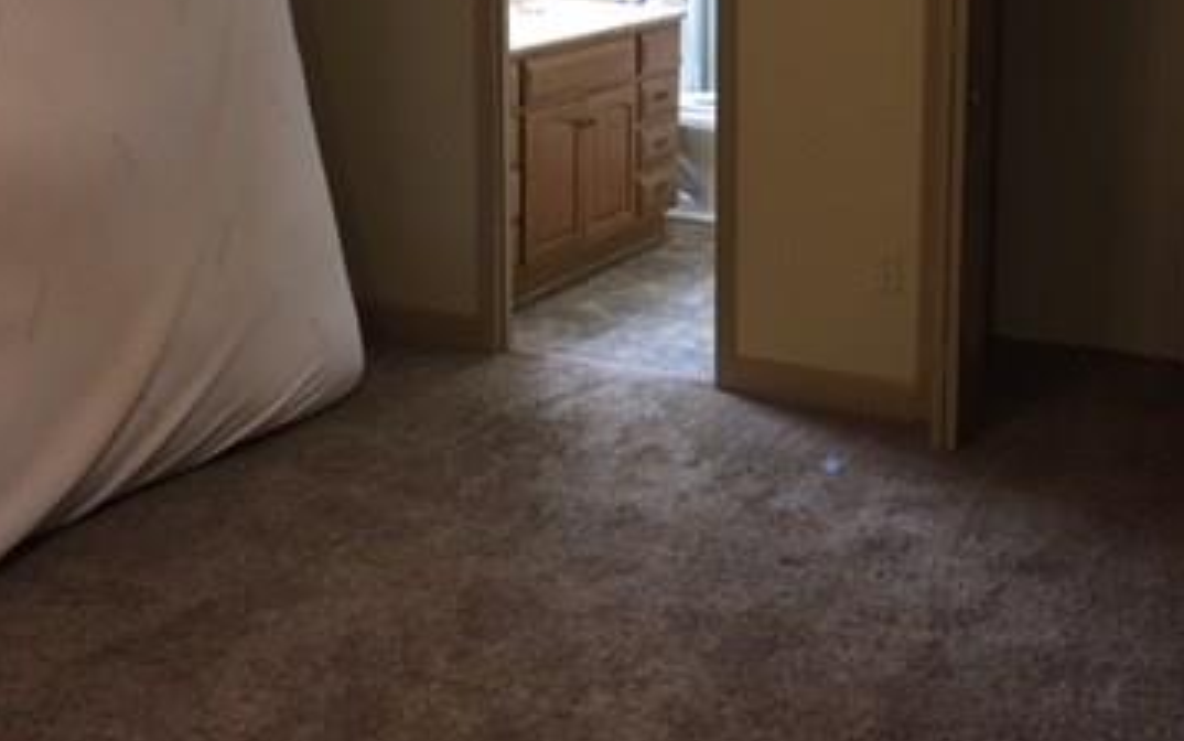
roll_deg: +1.0
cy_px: 106
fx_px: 1775
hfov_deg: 36.8
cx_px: 668
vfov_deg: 23.1
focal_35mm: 55
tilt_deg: -10.0
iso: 200
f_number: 2.2
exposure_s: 1/15
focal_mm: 4.15
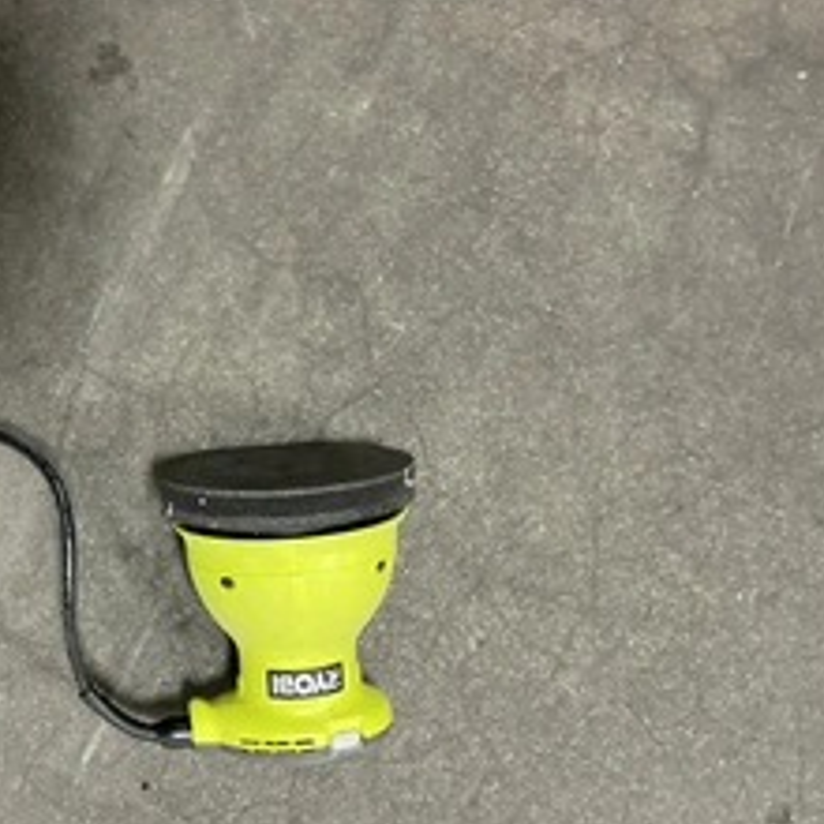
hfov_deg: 36.5
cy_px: 558
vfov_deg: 37.1
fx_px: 1212
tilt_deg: -85.5
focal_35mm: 45
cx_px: 184
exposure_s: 1/30
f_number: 1.8
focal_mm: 3
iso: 250
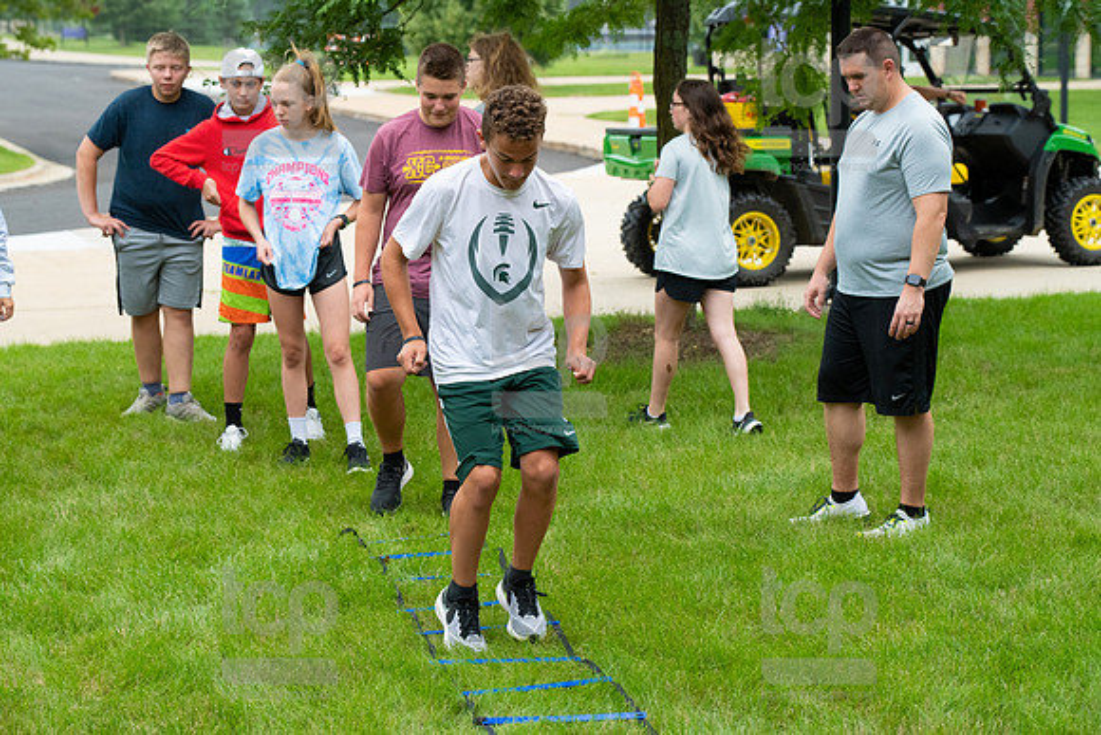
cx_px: 550
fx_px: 2906
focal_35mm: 95
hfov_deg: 21.5
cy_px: 368
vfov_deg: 14.4
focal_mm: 95
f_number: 5.6
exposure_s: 1/1000
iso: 1250
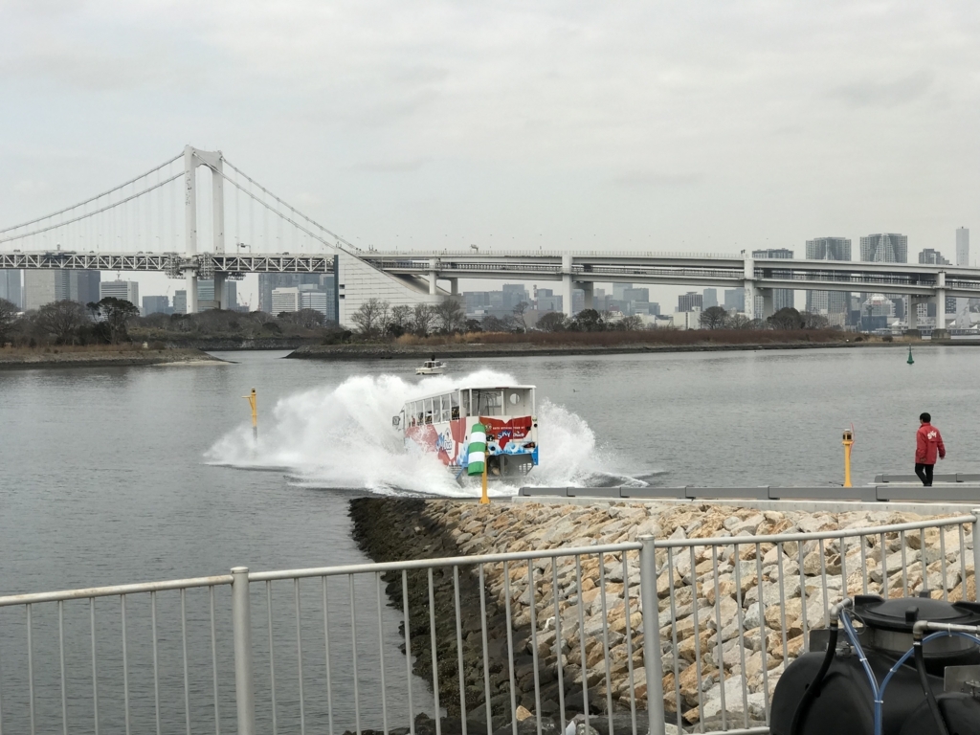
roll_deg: +0.2
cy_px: 368
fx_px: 1614
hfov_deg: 33.8
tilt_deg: -1.6
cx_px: 490
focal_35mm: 57
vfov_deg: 25.7
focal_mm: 6.6
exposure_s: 1/791
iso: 20
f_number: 2.8
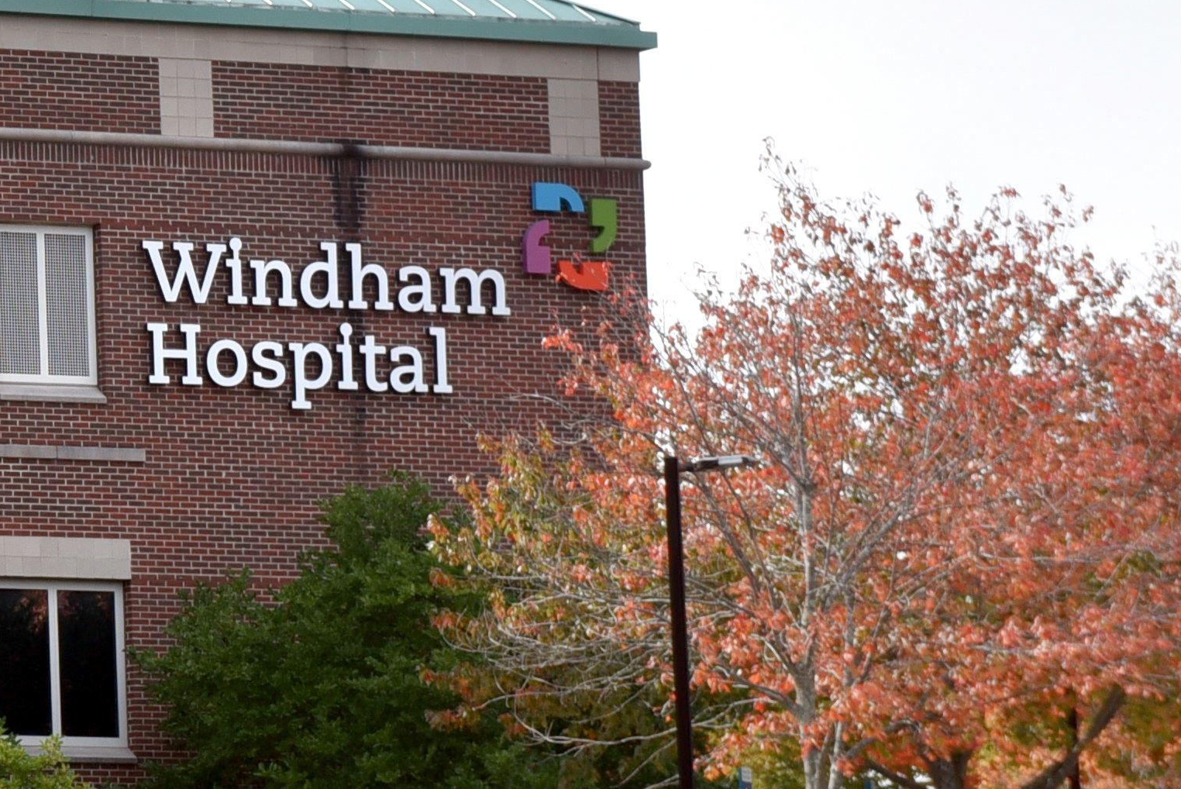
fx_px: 7254
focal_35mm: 221
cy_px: 146
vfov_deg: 6.2
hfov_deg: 8.9
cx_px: -915
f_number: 6.3
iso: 250
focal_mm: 56
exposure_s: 1/400
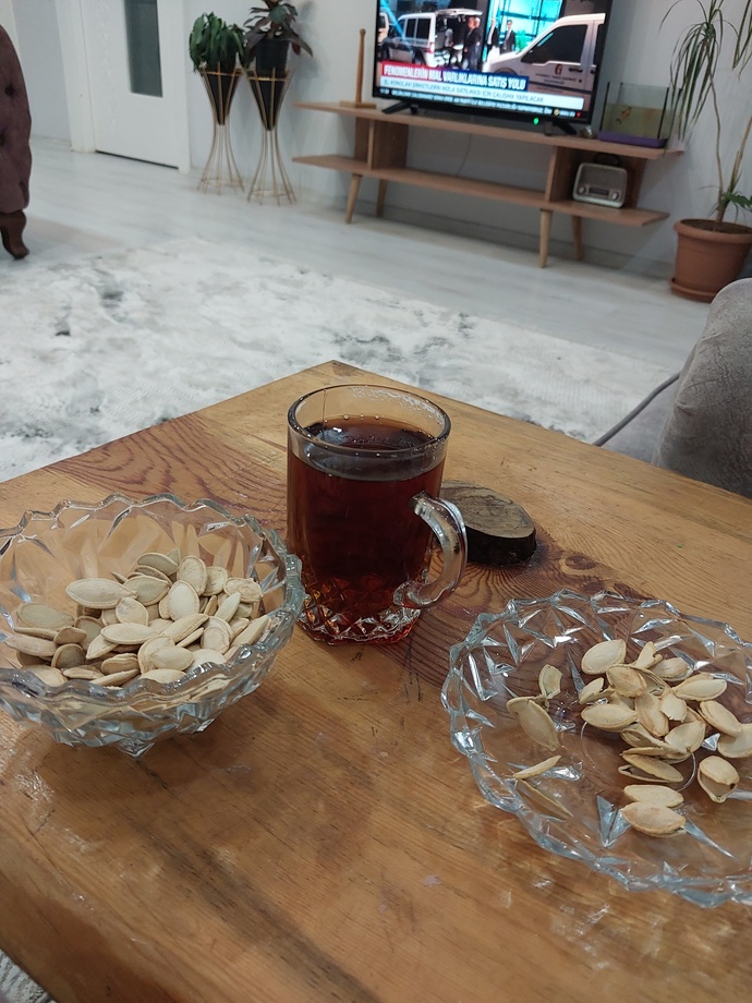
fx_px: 869
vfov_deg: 60.0
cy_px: 502
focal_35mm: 30
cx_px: 376
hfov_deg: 46.8
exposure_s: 1/50
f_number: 1.8
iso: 320
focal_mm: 4.6
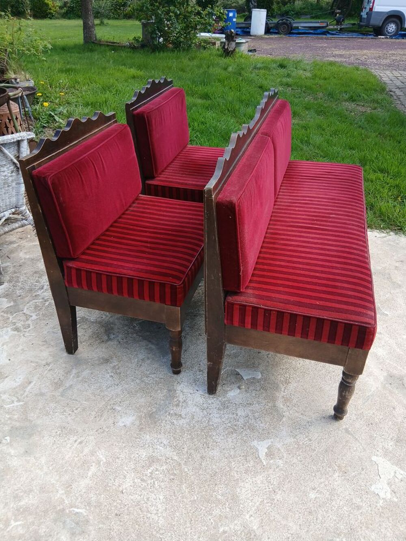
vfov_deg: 67.3
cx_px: 203
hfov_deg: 53.1
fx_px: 407
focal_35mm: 26
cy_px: 270
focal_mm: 3.98
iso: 20
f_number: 1.8
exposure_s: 1/103
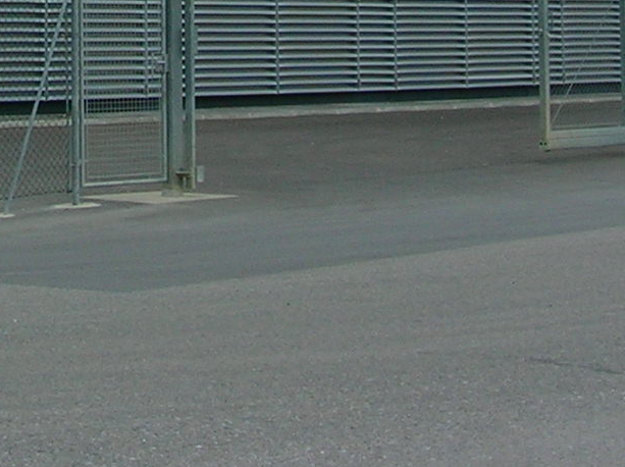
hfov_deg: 15.2
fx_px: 2290
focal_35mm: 127
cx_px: -52
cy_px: -281
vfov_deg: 11.1
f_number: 4.9
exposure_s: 1/373
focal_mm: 5.7
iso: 50
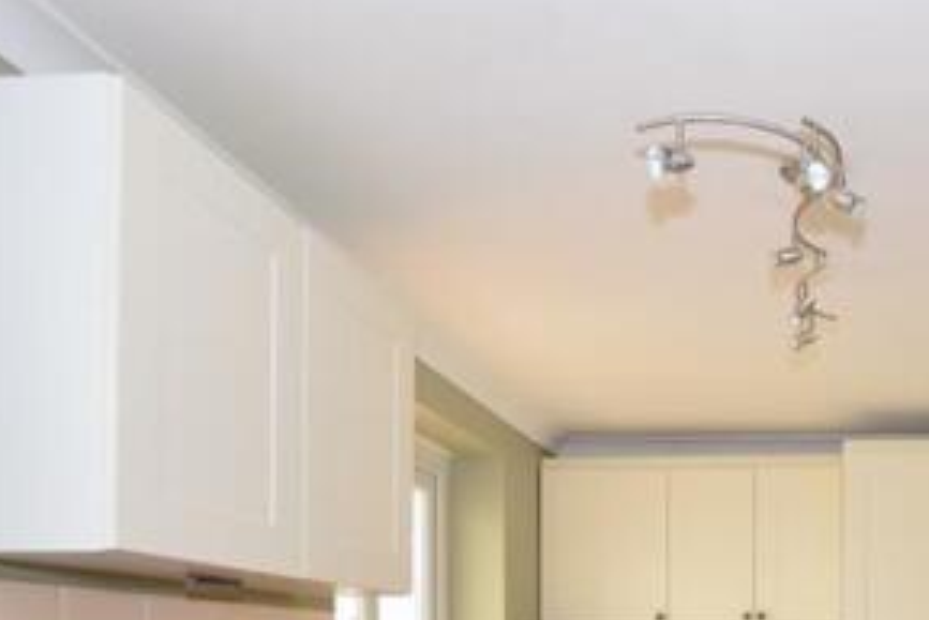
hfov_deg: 51.4
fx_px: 878
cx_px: 775
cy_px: 663
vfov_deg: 34.3
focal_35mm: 34
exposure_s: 1/20
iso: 200
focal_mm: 10
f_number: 5
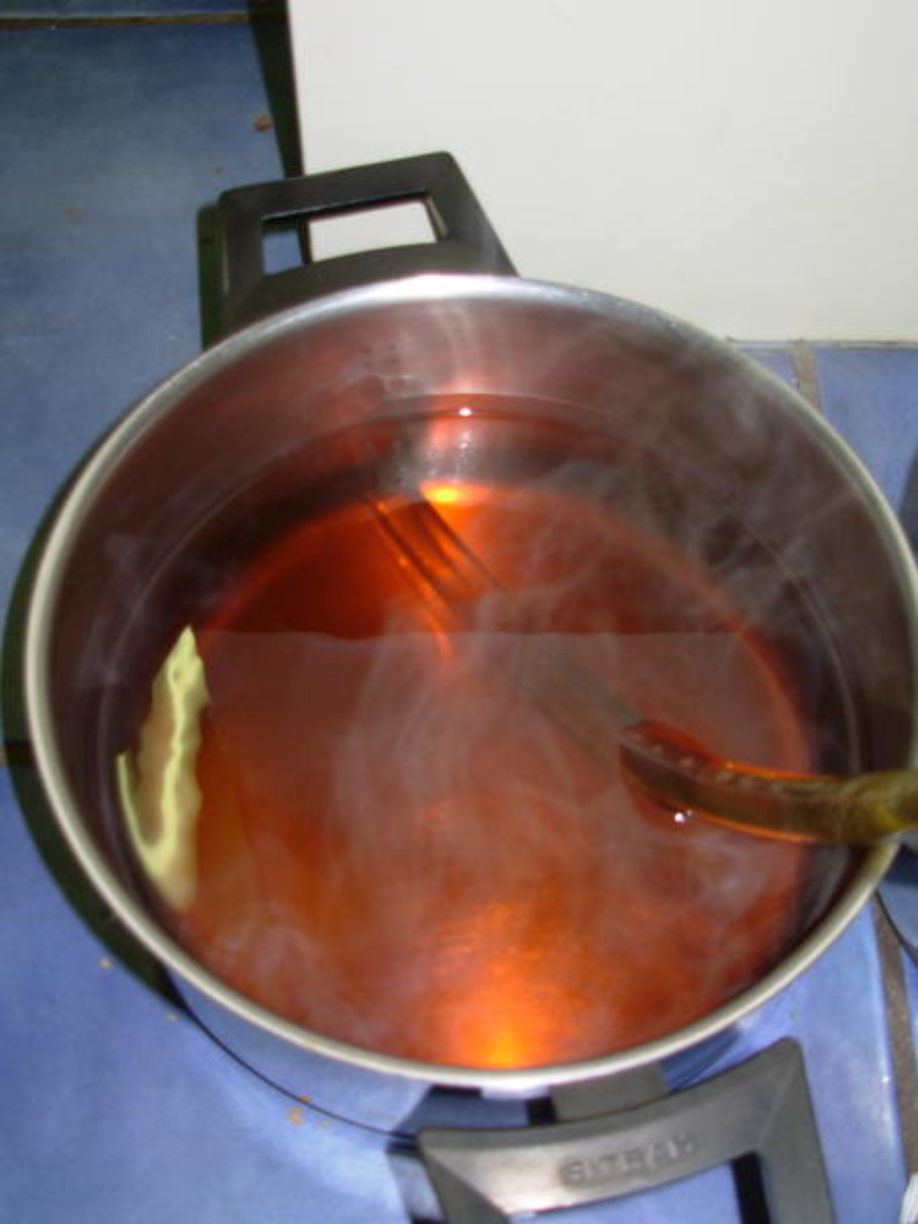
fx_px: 1591
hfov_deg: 32.2
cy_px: 612
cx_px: 459
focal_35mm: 45
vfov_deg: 42.1
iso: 50
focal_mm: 7.5
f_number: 3.1
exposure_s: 1/32
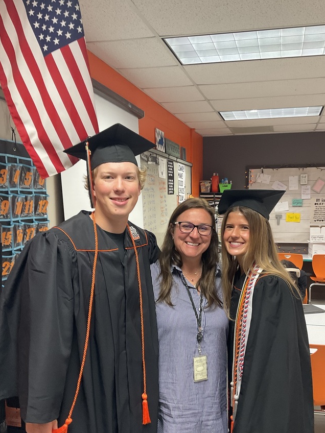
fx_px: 438
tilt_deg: -7.1
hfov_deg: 40.7
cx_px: 177
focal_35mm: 35
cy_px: 259
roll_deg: -1.5
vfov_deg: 52.3
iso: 80
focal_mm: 3
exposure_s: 1/60
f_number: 1.8
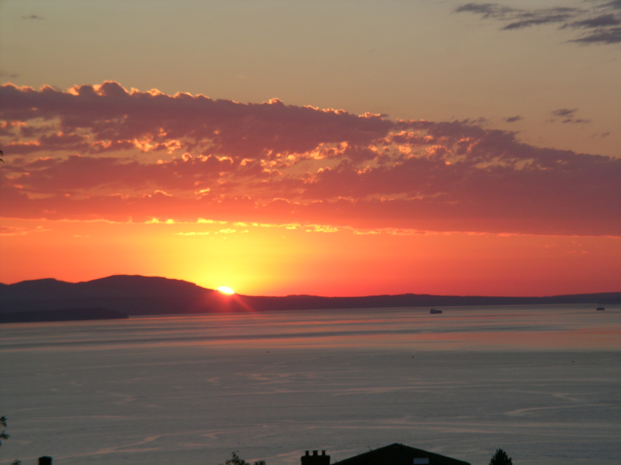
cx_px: 310
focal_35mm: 116
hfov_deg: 17.0
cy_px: 232
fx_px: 2081
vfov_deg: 12.8
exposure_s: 1/77.8
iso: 50
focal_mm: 24
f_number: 6.5
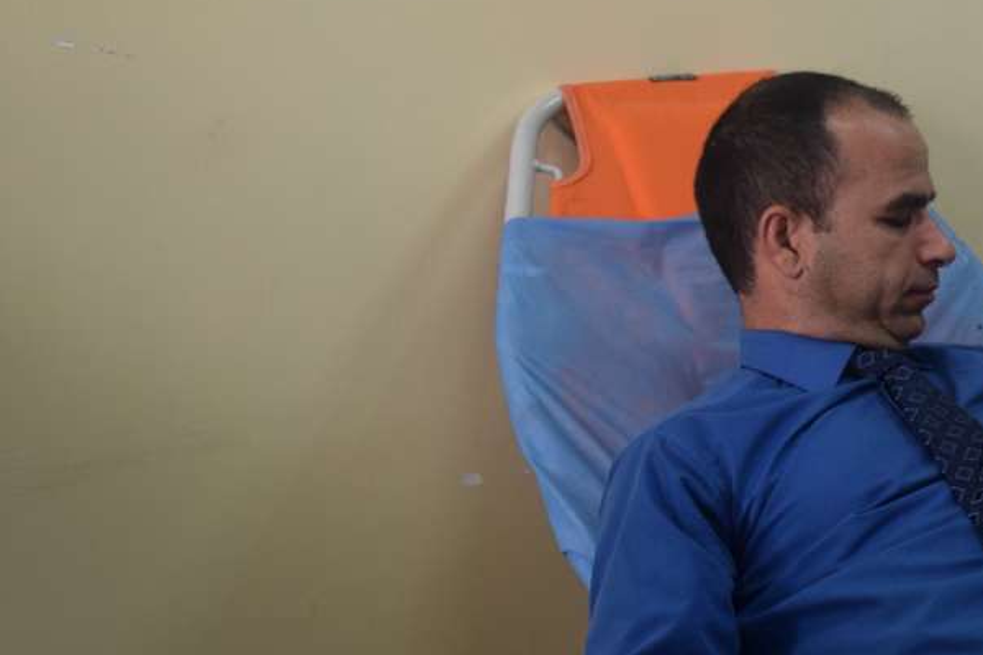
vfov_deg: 18.9
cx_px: 1191
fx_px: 1966
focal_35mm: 72
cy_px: 298
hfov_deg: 25.2
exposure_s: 1/60
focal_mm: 18
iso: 500
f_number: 4
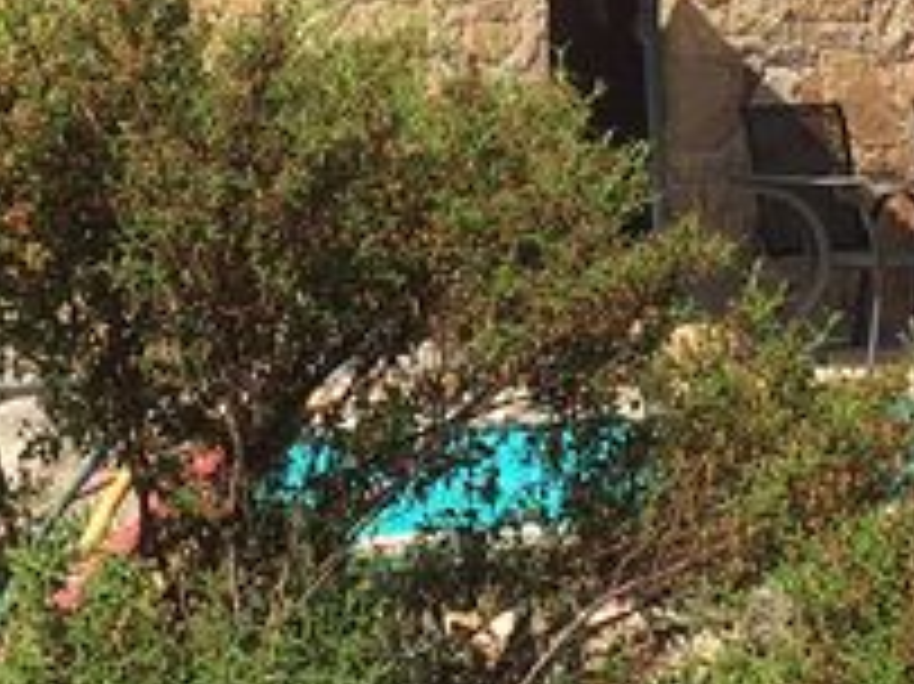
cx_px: 446
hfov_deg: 13.8
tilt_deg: +4.8
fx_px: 3774
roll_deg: +0.0
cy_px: -171
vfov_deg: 10.2
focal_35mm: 143
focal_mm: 4.15
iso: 25
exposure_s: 1/1054
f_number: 2.2
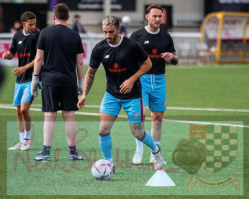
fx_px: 2027
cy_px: 110
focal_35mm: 275
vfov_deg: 5.6
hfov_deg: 7.0
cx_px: 130
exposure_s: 1/5000
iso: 200
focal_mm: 135
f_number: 1.8
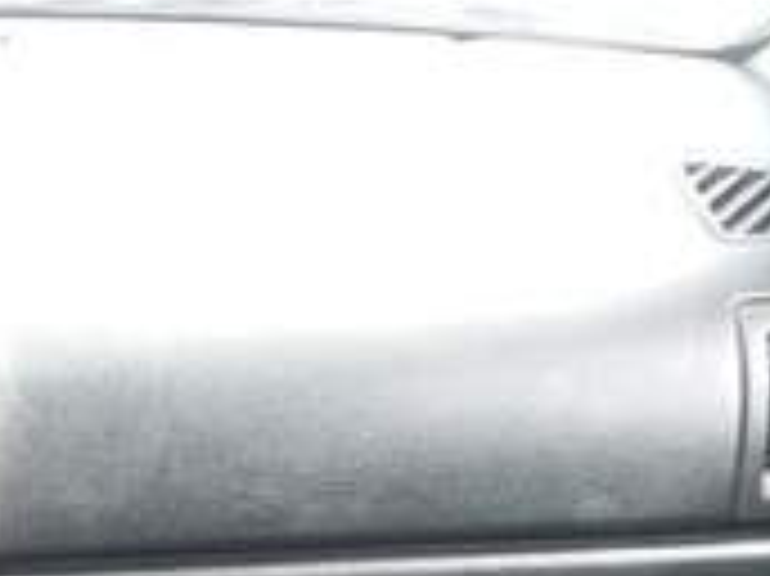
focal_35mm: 108
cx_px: -428
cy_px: 862
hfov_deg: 16.4
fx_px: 2401
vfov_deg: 13.0
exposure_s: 1/33
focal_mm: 3.7
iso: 64
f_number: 1.9
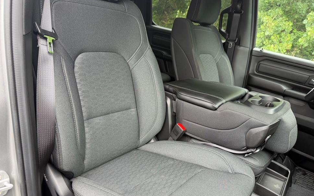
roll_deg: -8.9
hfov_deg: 68.4
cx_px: 156
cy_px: 112
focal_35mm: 27
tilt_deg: -24.5
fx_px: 231
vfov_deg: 45.9
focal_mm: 6.76
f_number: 1.78
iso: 125
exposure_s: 1/121
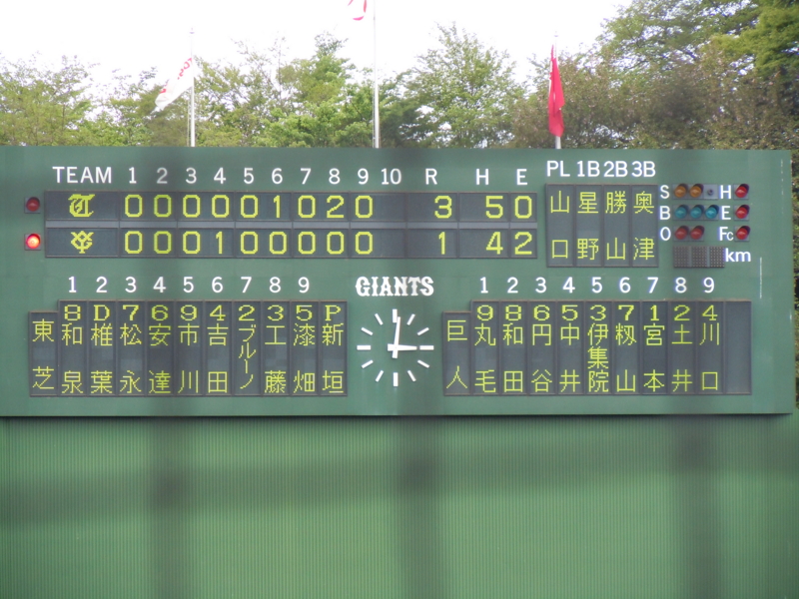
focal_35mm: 229
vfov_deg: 6.5
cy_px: 300
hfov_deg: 8.6
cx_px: 400
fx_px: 5286
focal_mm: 41.2
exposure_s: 1/160
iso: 200
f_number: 4.8
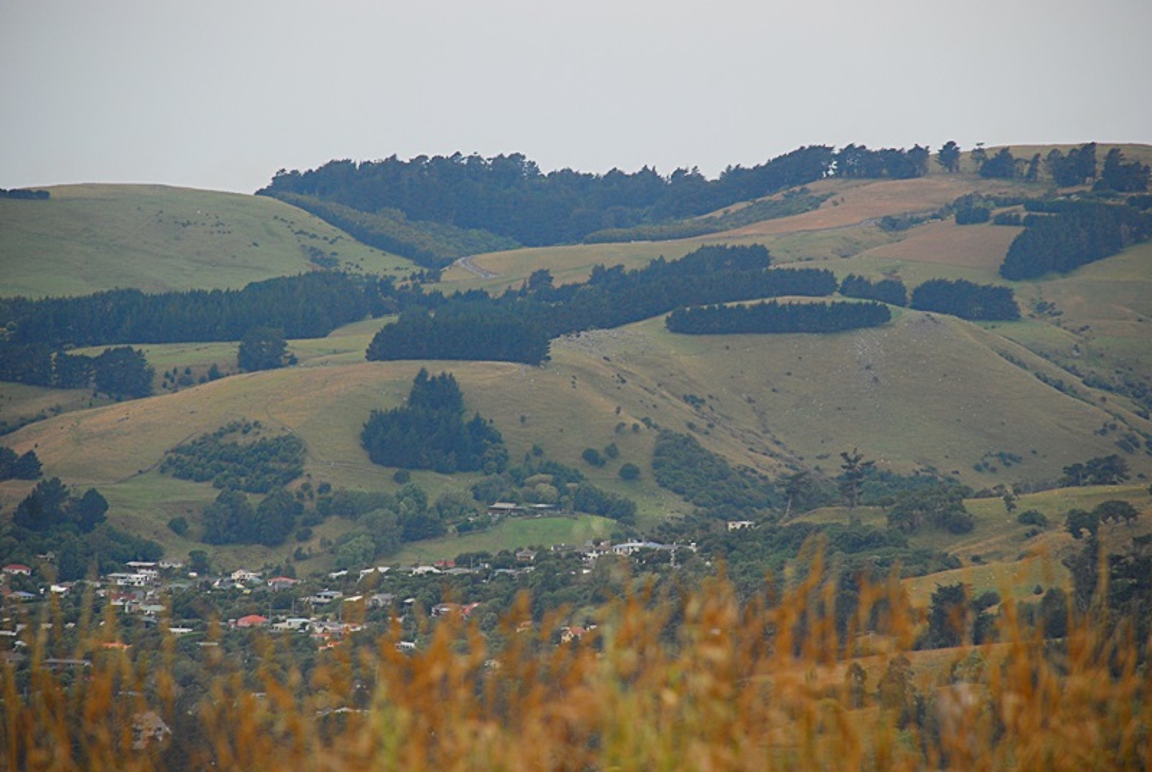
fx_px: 6489
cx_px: 576
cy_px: 386
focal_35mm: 202
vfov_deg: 6.8
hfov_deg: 10.1
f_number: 6.3
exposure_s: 1/640
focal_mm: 135
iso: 400
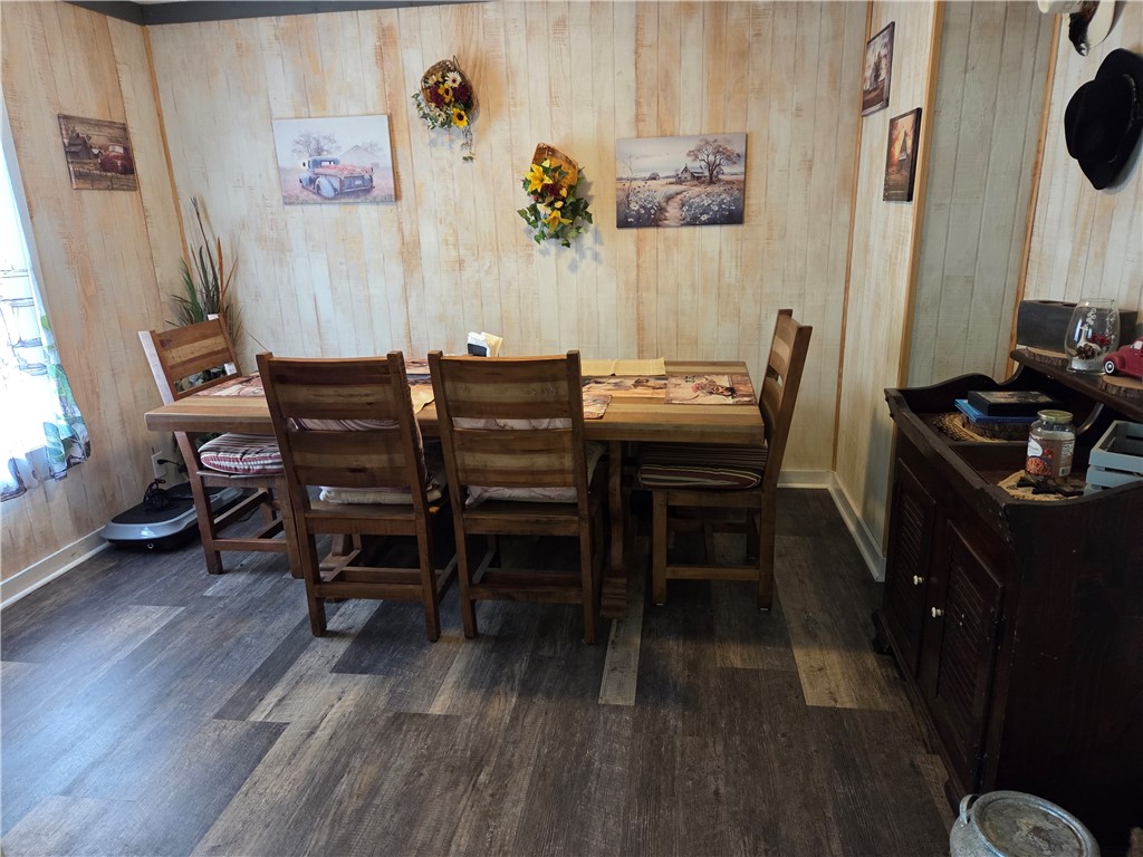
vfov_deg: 58.9
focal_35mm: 23
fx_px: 759
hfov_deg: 73.9
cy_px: 428
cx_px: 572
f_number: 1.8
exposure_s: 1/120
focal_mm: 5.4
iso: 1250
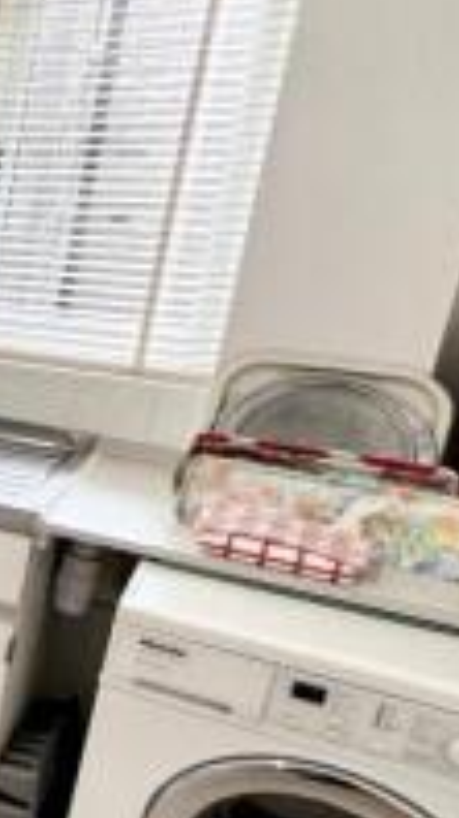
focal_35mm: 45
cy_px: 407
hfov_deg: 15.2
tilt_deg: -15.9
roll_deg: -0.2
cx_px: -635
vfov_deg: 45.5
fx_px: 976
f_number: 2.2
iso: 80
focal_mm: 2.22
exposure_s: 1/100
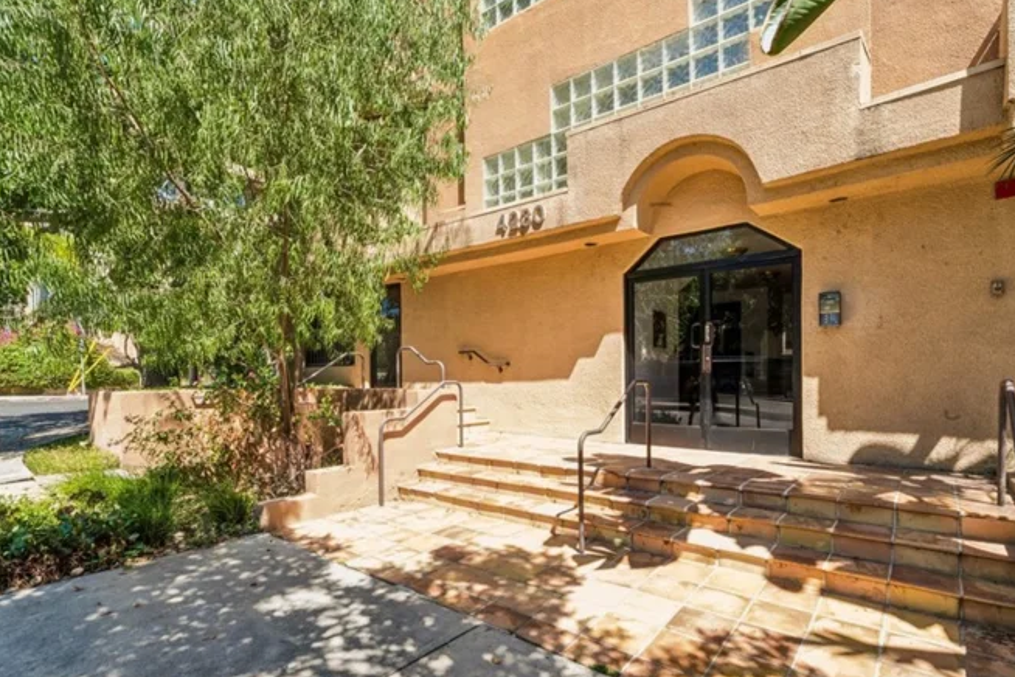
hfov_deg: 90.0
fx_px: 507
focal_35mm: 18
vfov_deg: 67.4
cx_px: 513
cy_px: 351
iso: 100
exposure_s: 1/4
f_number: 22
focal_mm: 14
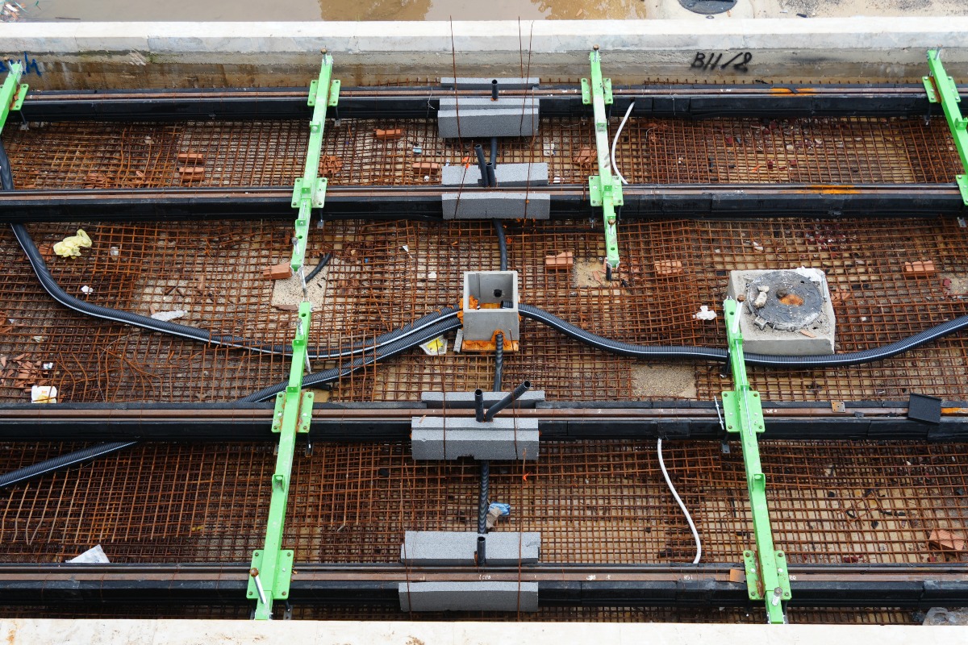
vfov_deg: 28.9
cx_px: 484
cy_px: 322
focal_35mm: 46
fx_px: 1250
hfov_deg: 42.3
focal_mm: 31
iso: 100
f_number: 5.6
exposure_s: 1/80
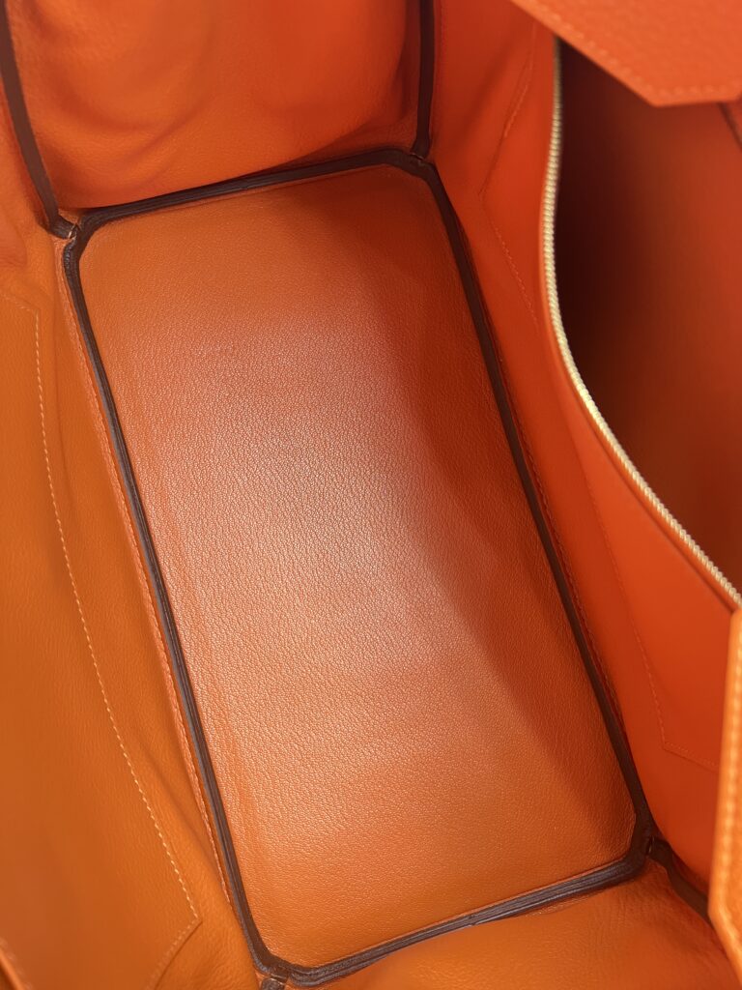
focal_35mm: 26
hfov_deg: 53.1
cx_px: 371
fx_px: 743
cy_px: 495
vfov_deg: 67.3
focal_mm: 5.7
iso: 160
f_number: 1.5
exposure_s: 1/50
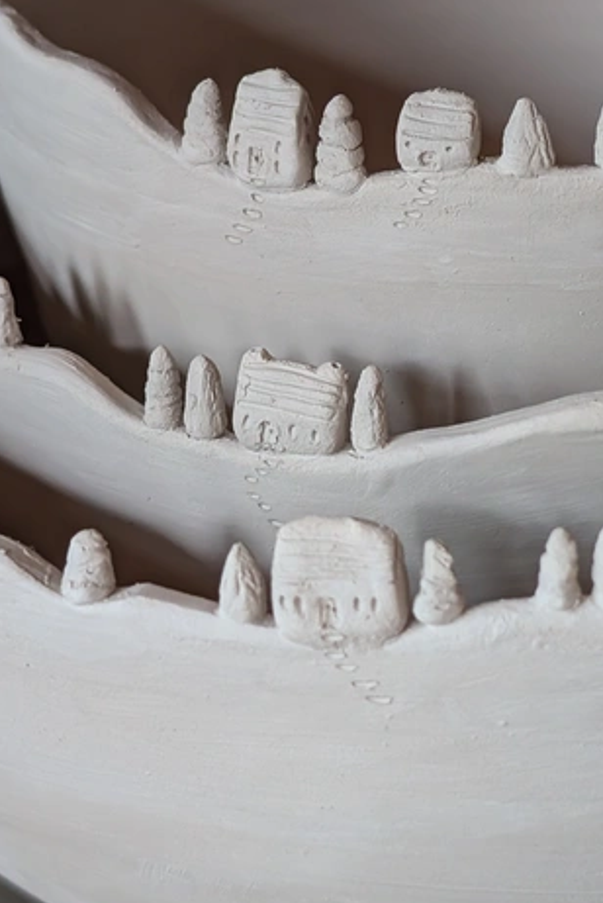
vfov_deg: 20.8
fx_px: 2433
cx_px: 427
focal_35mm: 97
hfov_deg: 14.1
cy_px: 209
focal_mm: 6.9
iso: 272
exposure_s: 1/45.8
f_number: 1.68
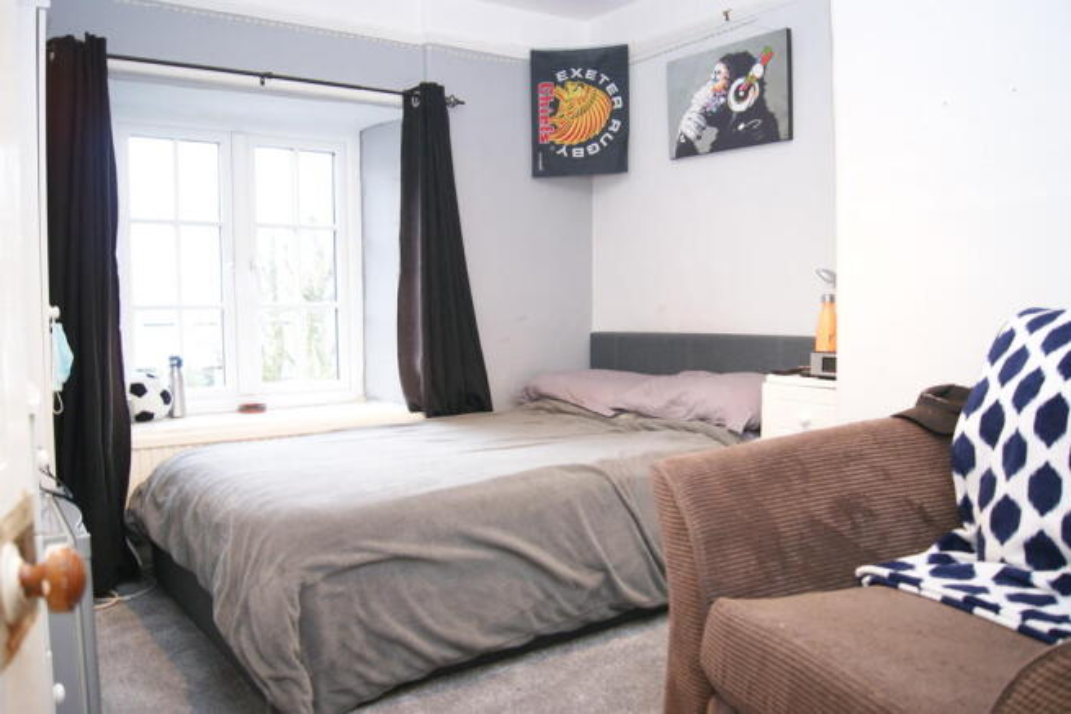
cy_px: 357
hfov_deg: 67.4
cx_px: 536
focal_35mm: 27
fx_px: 803
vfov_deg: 48.0
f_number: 3.5
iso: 400
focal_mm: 18
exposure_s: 1/5
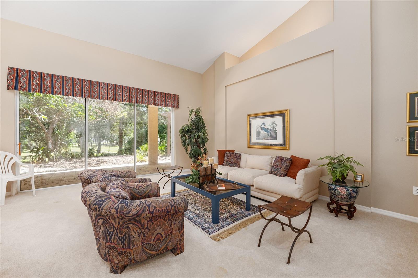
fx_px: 163
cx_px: 209
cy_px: 139
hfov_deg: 104.3
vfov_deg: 81.2
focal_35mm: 14
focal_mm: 14
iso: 400
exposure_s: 1/3
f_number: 7.1
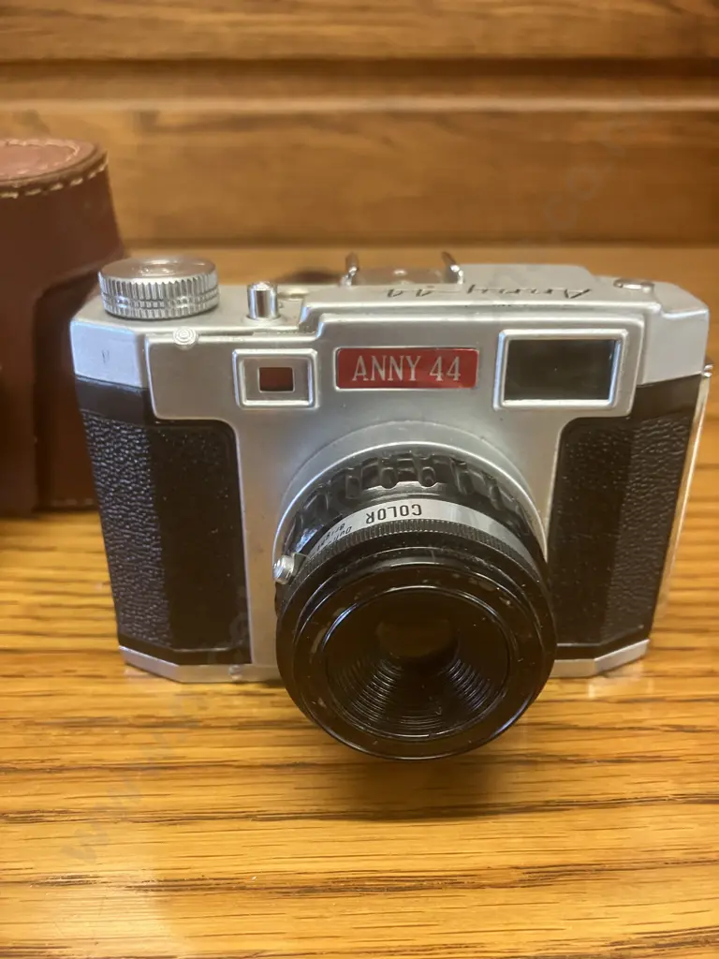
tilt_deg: -23.2
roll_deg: +0.6
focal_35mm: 28
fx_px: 775
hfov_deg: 49.7
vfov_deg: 63.4
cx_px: 360
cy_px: 480
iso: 250
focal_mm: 3.99
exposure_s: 1/33
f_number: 1.8
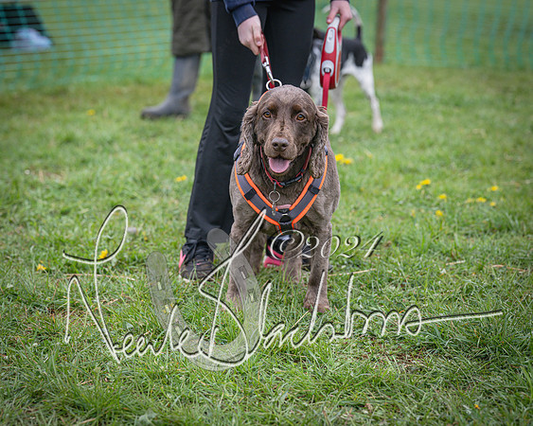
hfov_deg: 20.0
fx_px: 1510
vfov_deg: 16.1
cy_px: 213
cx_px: 266
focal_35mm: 96
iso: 400
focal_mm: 85
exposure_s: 1/1600
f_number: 4
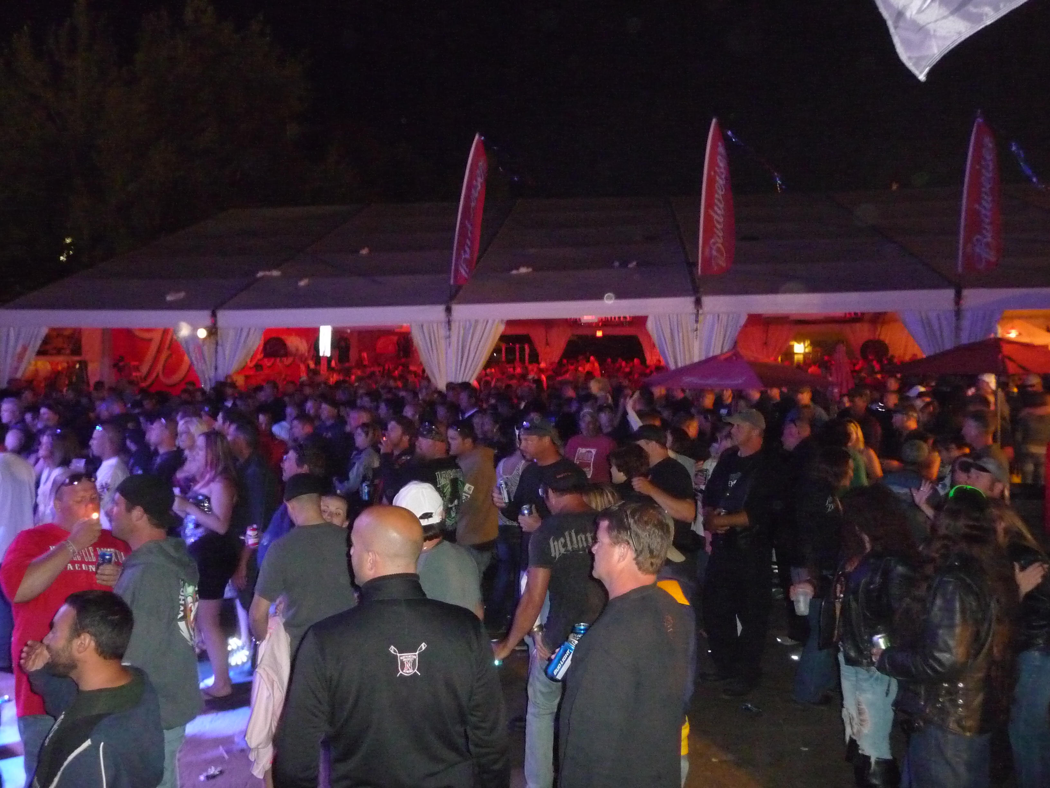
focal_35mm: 30
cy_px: 394
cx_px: 525
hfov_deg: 60.0
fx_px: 910
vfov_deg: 46.8
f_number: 3.4
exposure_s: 1/8
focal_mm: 5
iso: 800
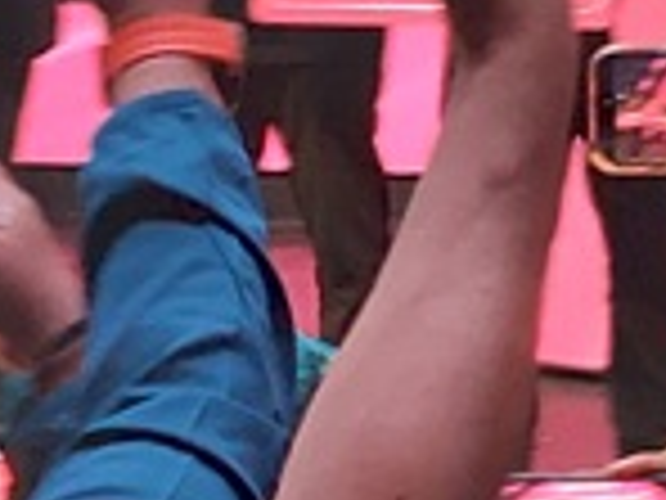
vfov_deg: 8.3
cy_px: -329
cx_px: 1606
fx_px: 3328
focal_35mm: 173
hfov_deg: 10.0
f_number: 1.8
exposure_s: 1/50
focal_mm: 5.23
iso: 200
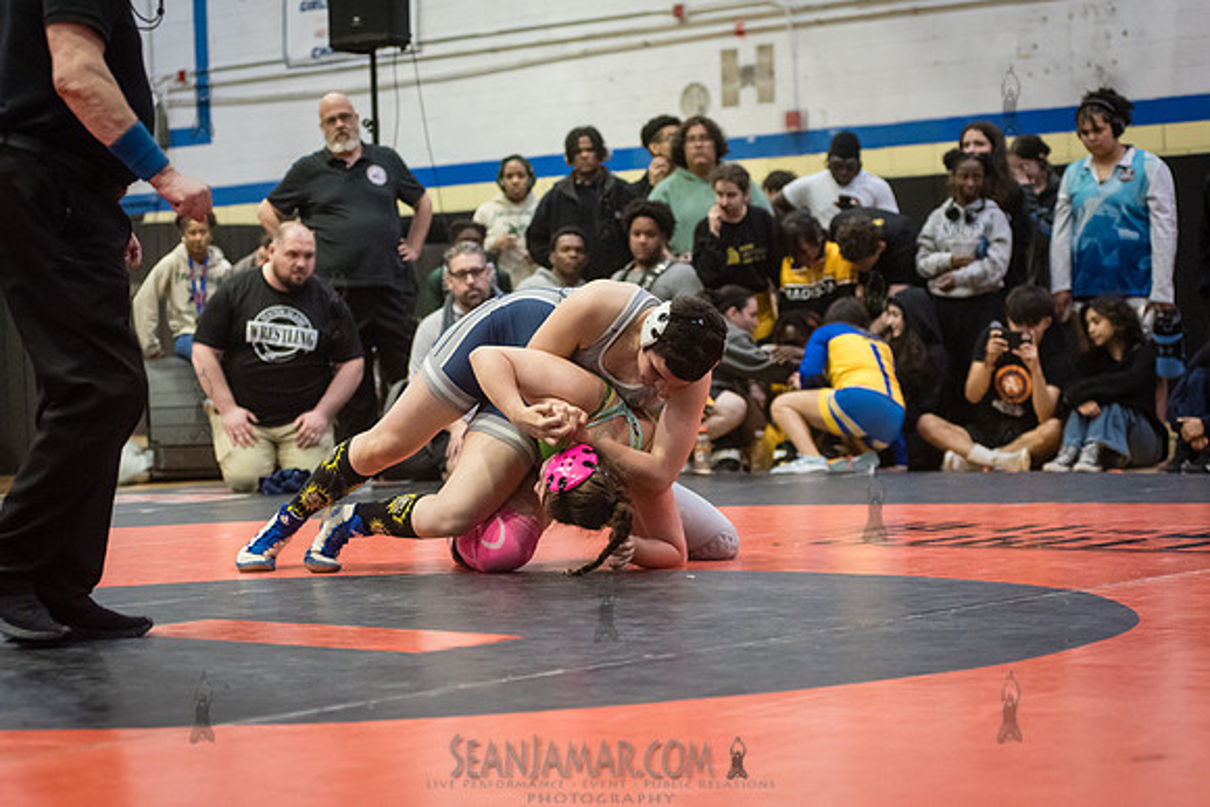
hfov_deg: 25.4
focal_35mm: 80
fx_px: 2689
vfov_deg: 17.1
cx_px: 605
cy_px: 404
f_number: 3.5
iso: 8000
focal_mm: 80
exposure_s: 1/400
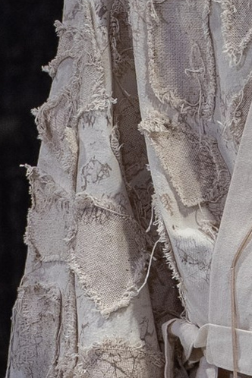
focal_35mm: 810
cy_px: 482
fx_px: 8504
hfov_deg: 1.7
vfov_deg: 2.5
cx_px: -584
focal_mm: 70
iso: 200
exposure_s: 1/100
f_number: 4.5
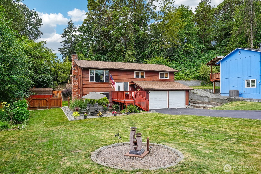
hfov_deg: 67.4
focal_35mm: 27
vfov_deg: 47.9
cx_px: 130
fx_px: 196
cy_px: 87
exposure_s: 1/125
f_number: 8
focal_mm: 27
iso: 200
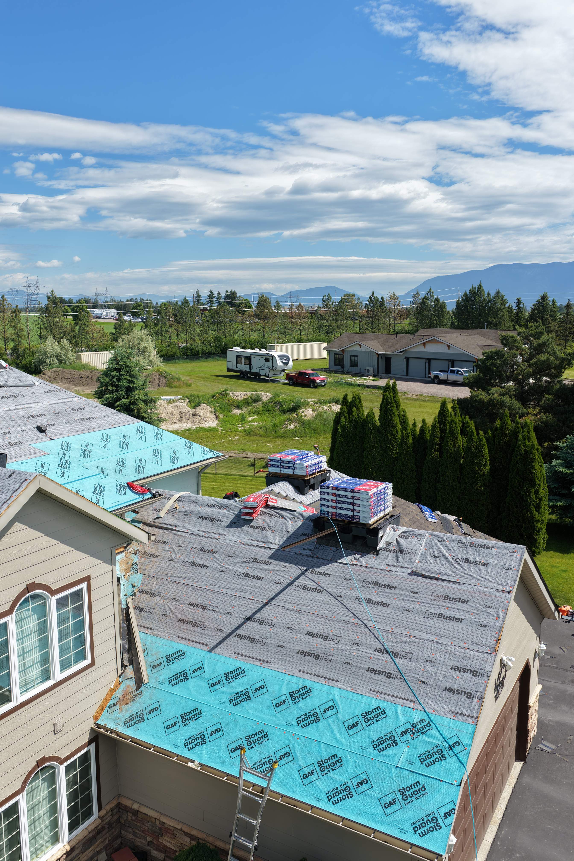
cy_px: 430
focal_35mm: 28
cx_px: 287
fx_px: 670
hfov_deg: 46.4
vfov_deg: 65.5
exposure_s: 1/2500
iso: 200
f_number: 2.8
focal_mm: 14.45
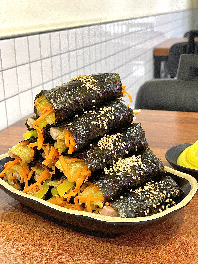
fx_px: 397
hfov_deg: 28.0
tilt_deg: -16.9
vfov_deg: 36.8
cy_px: 132
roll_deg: +2.3
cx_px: 99
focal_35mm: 52
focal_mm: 6
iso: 160
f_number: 2
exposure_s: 1/40
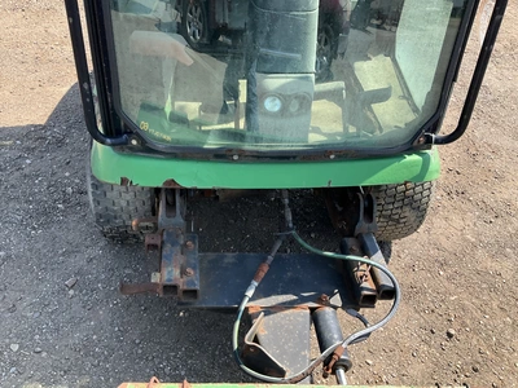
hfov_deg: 61.7
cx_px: 259
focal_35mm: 29
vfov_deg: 48.2
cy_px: 194
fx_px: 434
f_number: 1.8
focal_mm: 3
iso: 25
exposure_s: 1/478
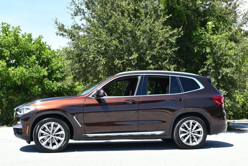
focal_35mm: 58
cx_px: 124
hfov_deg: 34.5
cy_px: 83
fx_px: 400
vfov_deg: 23.4
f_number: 7.1
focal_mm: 29
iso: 200
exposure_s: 1/250
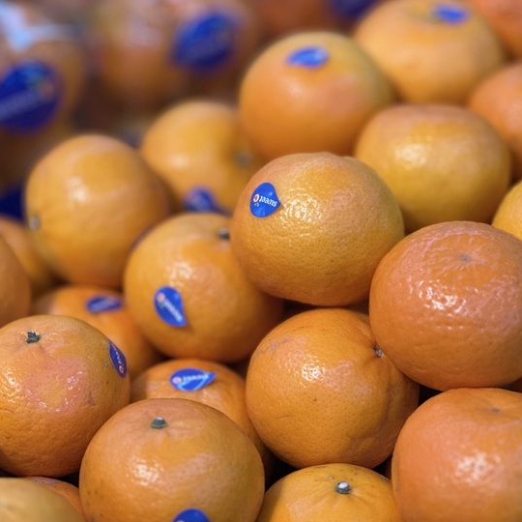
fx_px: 1570
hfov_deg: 18.9
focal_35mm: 92
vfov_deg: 18.9
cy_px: 260
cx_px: 276
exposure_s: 1/121
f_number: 2.8
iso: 125
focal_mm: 9
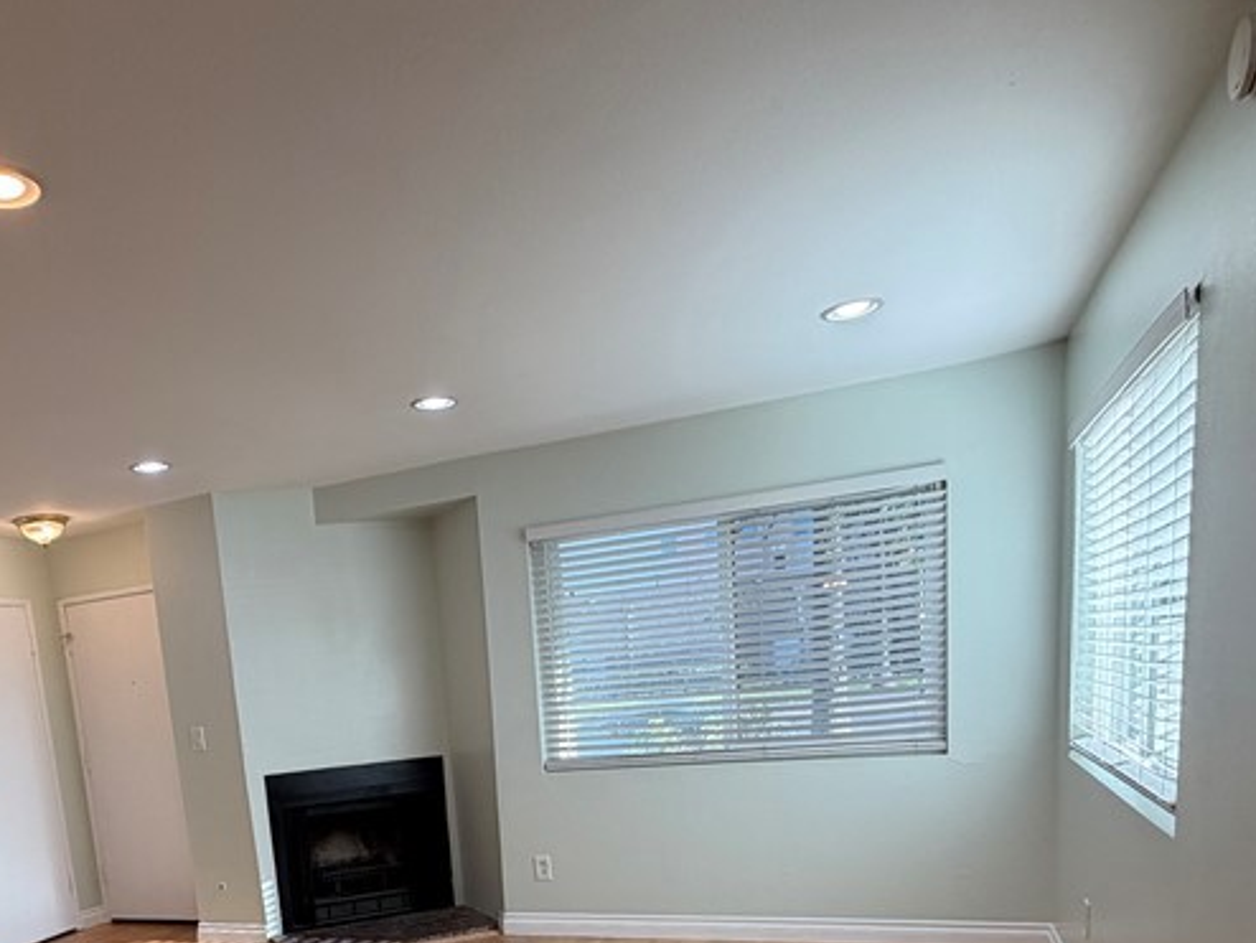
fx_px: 1053
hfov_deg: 59.6
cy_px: 882
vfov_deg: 43.3
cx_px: 376
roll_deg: +6.3
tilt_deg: -11.0
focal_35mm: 29
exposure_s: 1/120
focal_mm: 2.22
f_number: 2.2
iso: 64
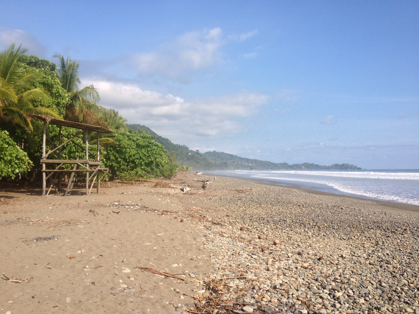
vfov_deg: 40.7
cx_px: 210
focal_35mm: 35
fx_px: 424
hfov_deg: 52.6
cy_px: 157
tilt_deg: -1.3
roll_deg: +1.1
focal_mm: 4.28
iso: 50
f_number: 2.4
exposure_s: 1/2045
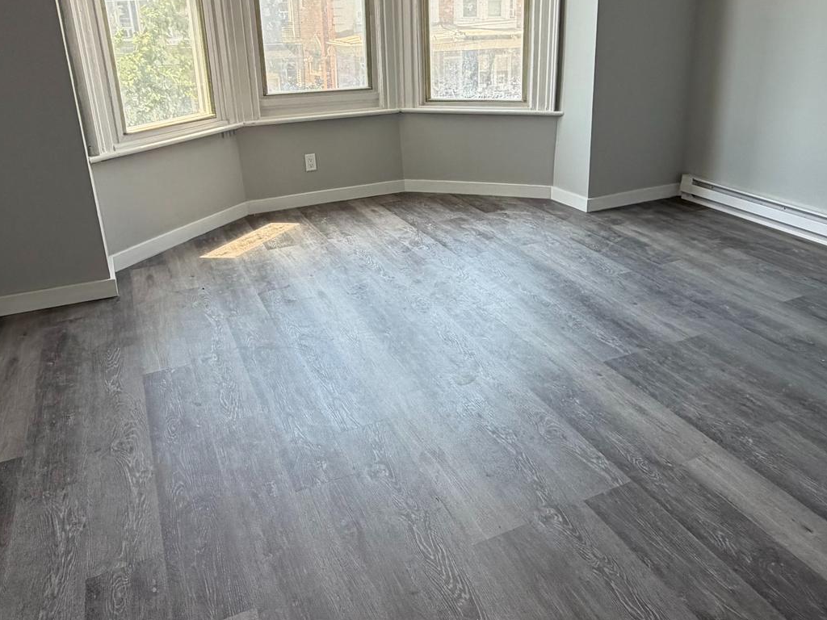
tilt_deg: -19.1
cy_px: 237
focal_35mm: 28
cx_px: 443
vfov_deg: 49.3
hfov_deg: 63.4
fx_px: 669
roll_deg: +0.7
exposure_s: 1/121
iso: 125
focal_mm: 2.22
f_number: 2.2
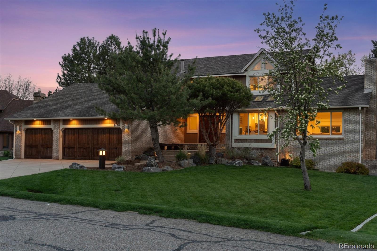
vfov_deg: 31.9
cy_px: 126
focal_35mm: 42
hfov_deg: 46.4
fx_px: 440
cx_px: 188
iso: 400
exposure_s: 1/4
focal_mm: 42
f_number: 8
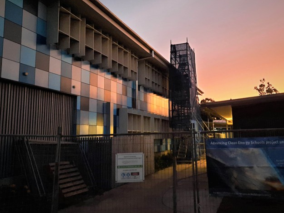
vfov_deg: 38.7
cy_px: 102
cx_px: 170
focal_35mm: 37
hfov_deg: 49.8
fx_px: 304
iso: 100
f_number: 9.5
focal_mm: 32
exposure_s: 1/60
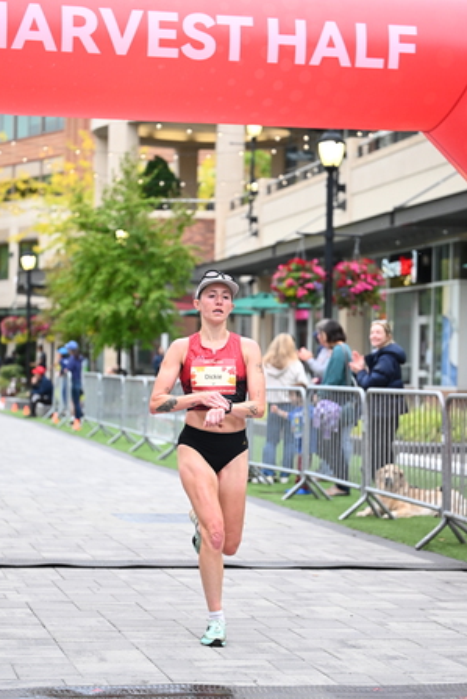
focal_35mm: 86
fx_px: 1672
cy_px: 387
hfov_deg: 15.9
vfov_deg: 23.6
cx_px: 226
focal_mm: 70
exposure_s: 1/1250
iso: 1600
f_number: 2.8
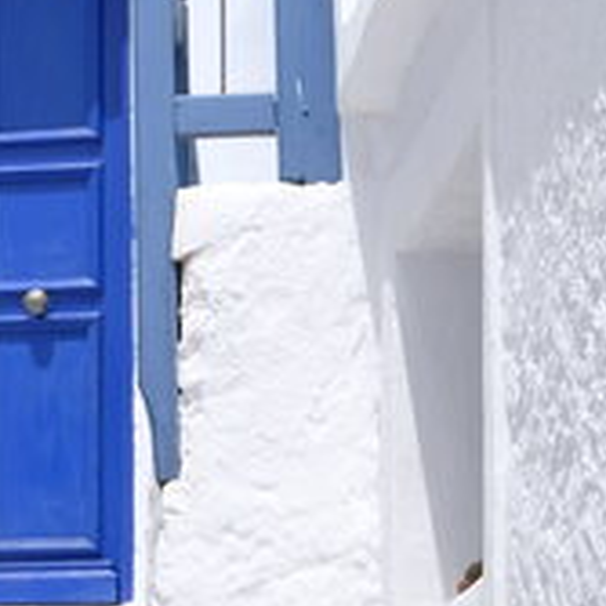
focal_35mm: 199
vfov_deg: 8.8
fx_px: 3941
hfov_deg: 8.6
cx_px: -301
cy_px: 510
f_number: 5.6
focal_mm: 32.5
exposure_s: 1/1300
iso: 200
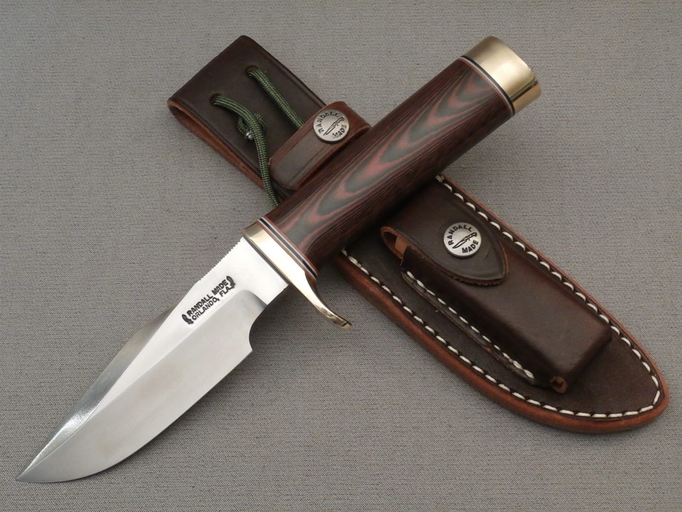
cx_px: 341
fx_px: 887
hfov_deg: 42.1
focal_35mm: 45
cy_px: 256
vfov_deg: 32.2
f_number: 3.8
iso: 400
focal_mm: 8.02
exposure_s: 1/15
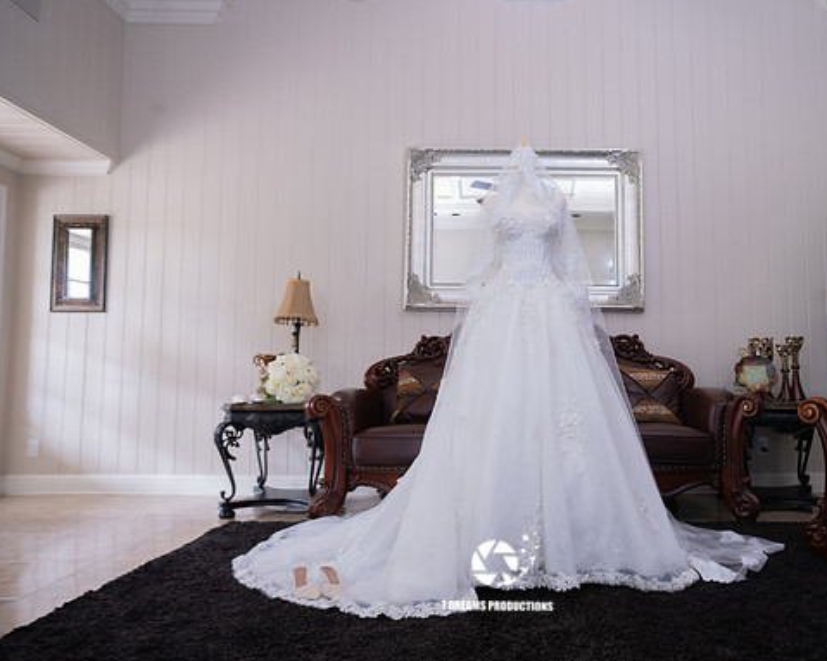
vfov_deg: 56.8
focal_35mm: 25
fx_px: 612
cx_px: 497
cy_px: 330
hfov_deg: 67.4
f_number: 2.8
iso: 1000
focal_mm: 22
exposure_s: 1/125
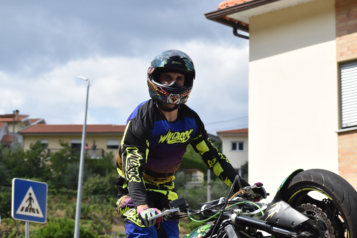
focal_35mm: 105
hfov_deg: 19.5
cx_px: 178
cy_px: 119
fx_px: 1041
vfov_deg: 13.0
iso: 400
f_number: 5.6
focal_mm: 70
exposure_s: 1/1600
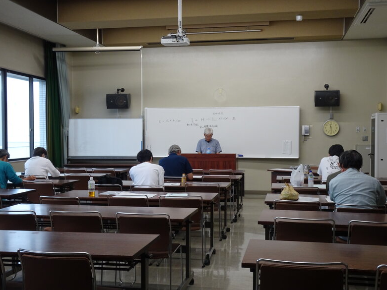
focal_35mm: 41
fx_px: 458
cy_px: 147
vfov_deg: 35.1
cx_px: 197
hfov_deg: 45.8
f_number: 4
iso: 160
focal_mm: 6.8
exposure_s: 1/40
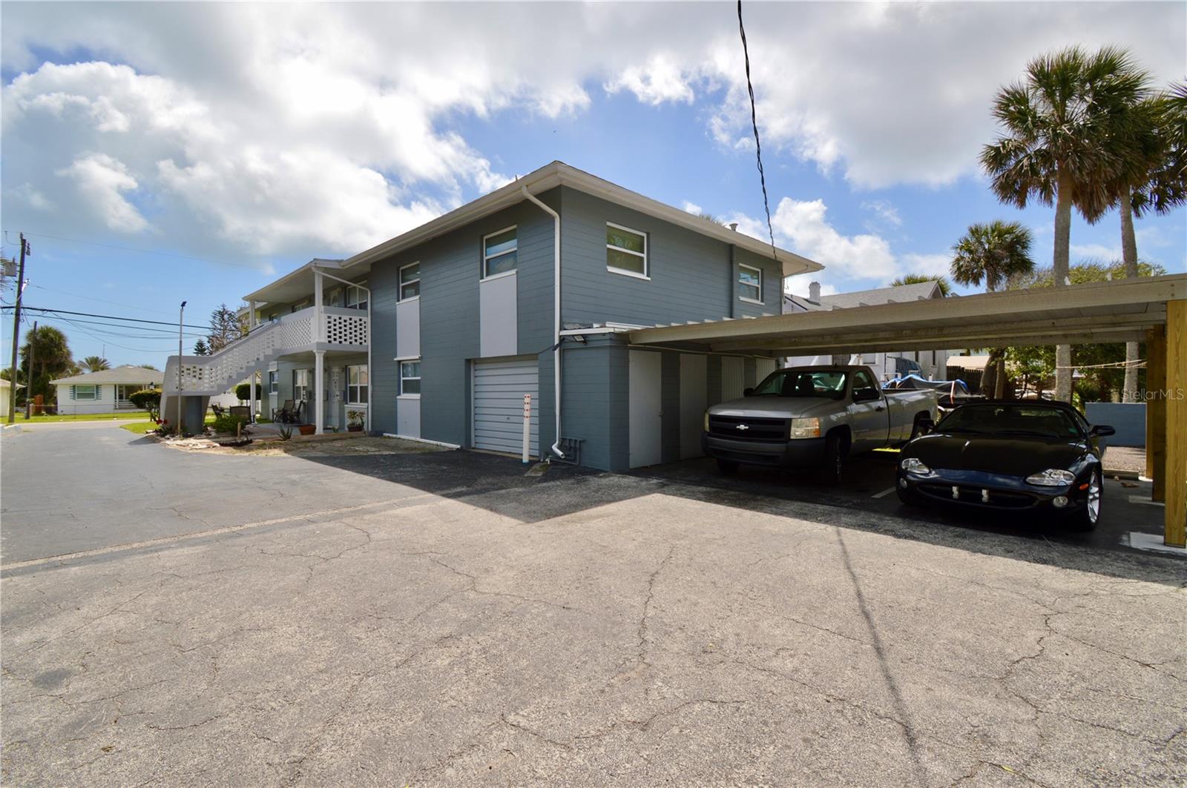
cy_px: 394
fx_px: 494
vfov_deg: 77.2
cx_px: 594
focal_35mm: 15
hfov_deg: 100.5
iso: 100
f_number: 11
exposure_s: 1/200
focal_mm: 10
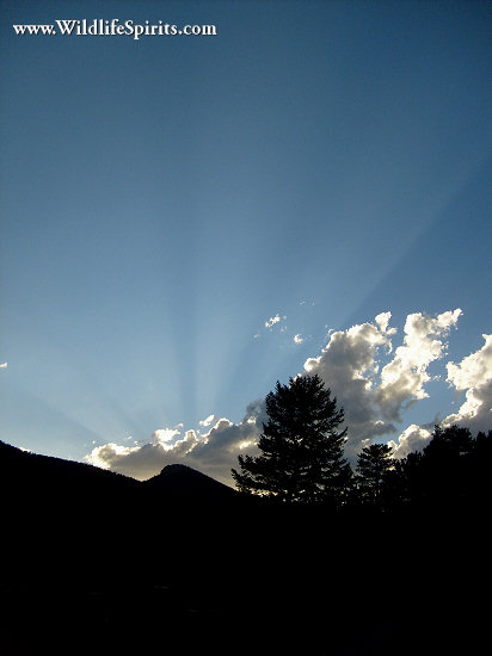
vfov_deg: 52.6
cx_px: 246
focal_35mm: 35
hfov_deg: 40.7
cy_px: 328
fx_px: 664
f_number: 7.1
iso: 80
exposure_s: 1/250
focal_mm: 5.8
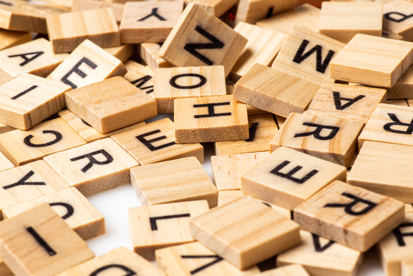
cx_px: 206
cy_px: 138
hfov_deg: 20.4
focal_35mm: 100
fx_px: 1147
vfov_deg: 13.7
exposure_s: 1/160
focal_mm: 100
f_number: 25
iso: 125
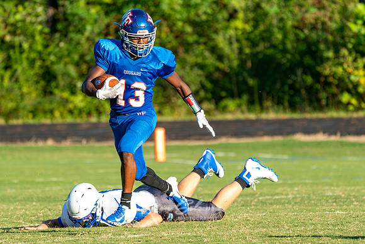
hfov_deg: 3.1
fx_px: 6775
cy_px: 132
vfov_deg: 2.1
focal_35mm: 668
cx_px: 184
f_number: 5.6
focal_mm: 397
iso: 1000
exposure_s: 1/1000
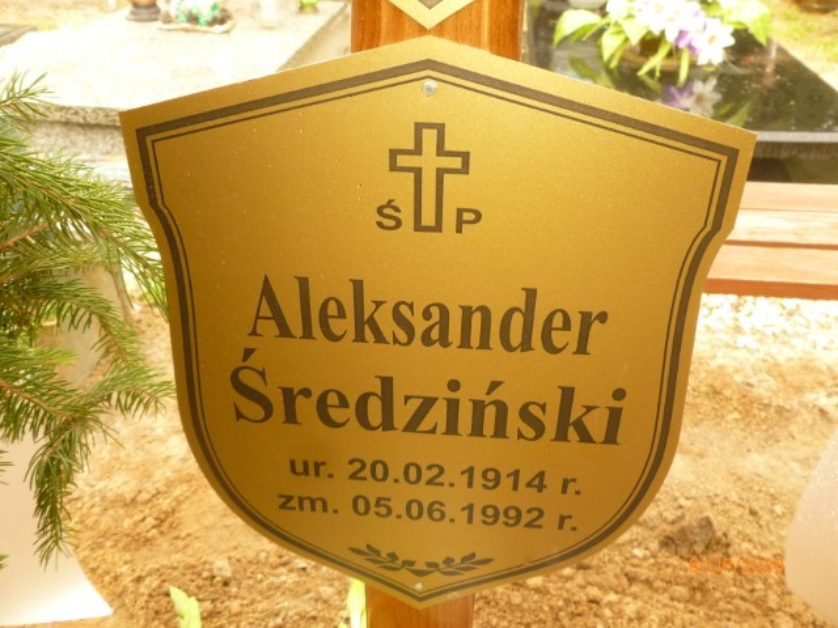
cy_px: 314
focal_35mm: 28
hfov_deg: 63.4
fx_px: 678
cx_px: 419
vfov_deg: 49.7
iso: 200
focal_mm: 5
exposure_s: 1/60
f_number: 3.3
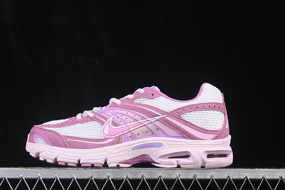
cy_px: 103
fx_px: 649
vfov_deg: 16.7
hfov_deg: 24.8
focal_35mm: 82
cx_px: 133
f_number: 8
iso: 160
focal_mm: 50
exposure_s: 1/80
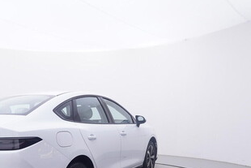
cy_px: 146
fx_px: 278
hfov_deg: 47.6
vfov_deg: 32.1
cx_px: 79
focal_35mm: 40
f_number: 5
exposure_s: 1/80
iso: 200
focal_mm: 15
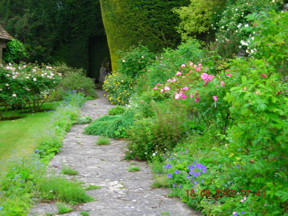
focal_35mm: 65
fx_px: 541
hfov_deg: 29.8
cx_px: 144
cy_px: 108
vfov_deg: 22.6
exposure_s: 1/31
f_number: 3.9
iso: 50
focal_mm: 10.8
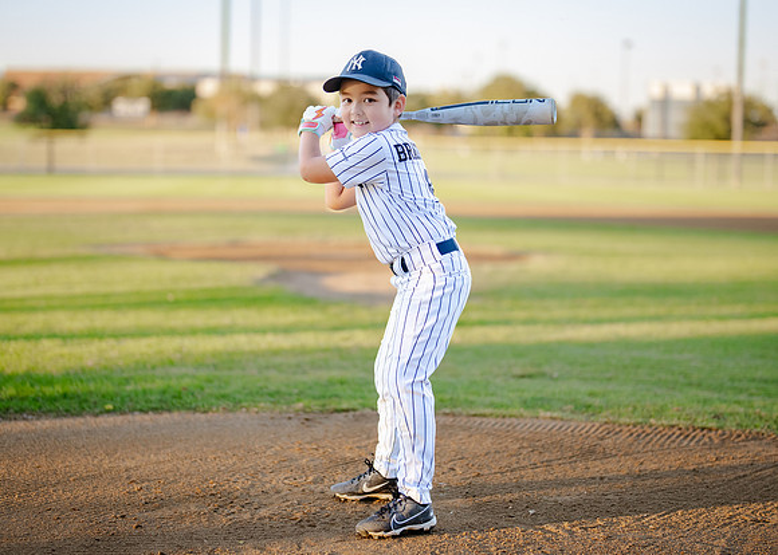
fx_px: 1591
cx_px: 378
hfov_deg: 27.5
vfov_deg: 19.8
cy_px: 258
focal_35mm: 72
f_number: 1.2
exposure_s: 1/1600
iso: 250
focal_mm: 50
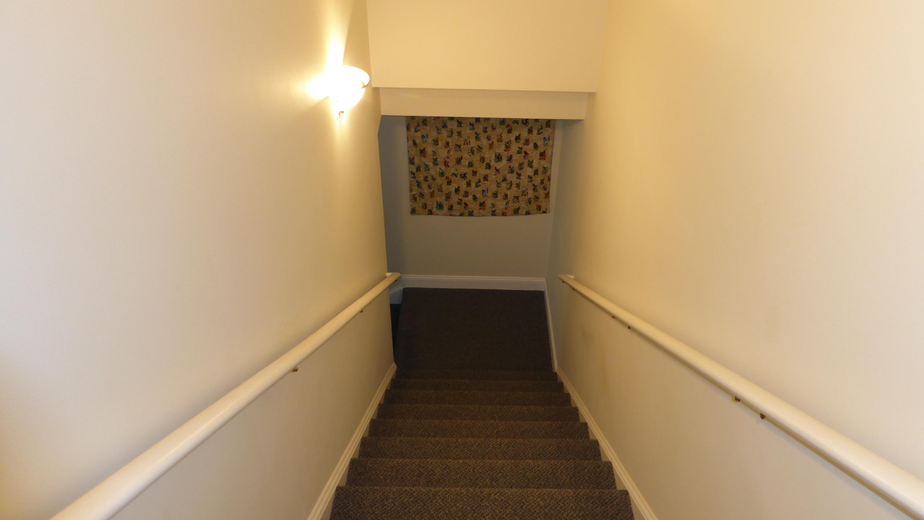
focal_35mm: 27
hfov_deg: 69.8
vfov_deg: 42.8
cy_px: 235
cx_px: 476
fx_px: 662
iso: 100
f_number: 3.3
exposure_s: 1/4
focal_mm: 4.3
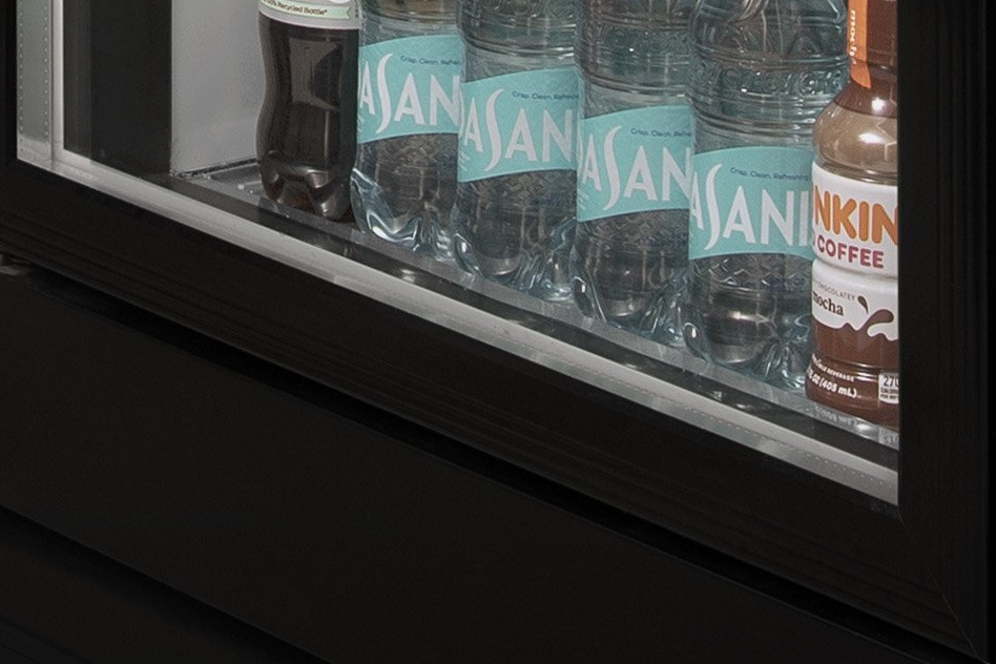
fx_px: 5201
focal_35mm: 188
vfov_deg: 6.8
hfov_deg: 10.6
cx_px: -482
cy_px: -1153
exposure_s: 1.6
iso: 50
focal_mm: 32
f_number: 11
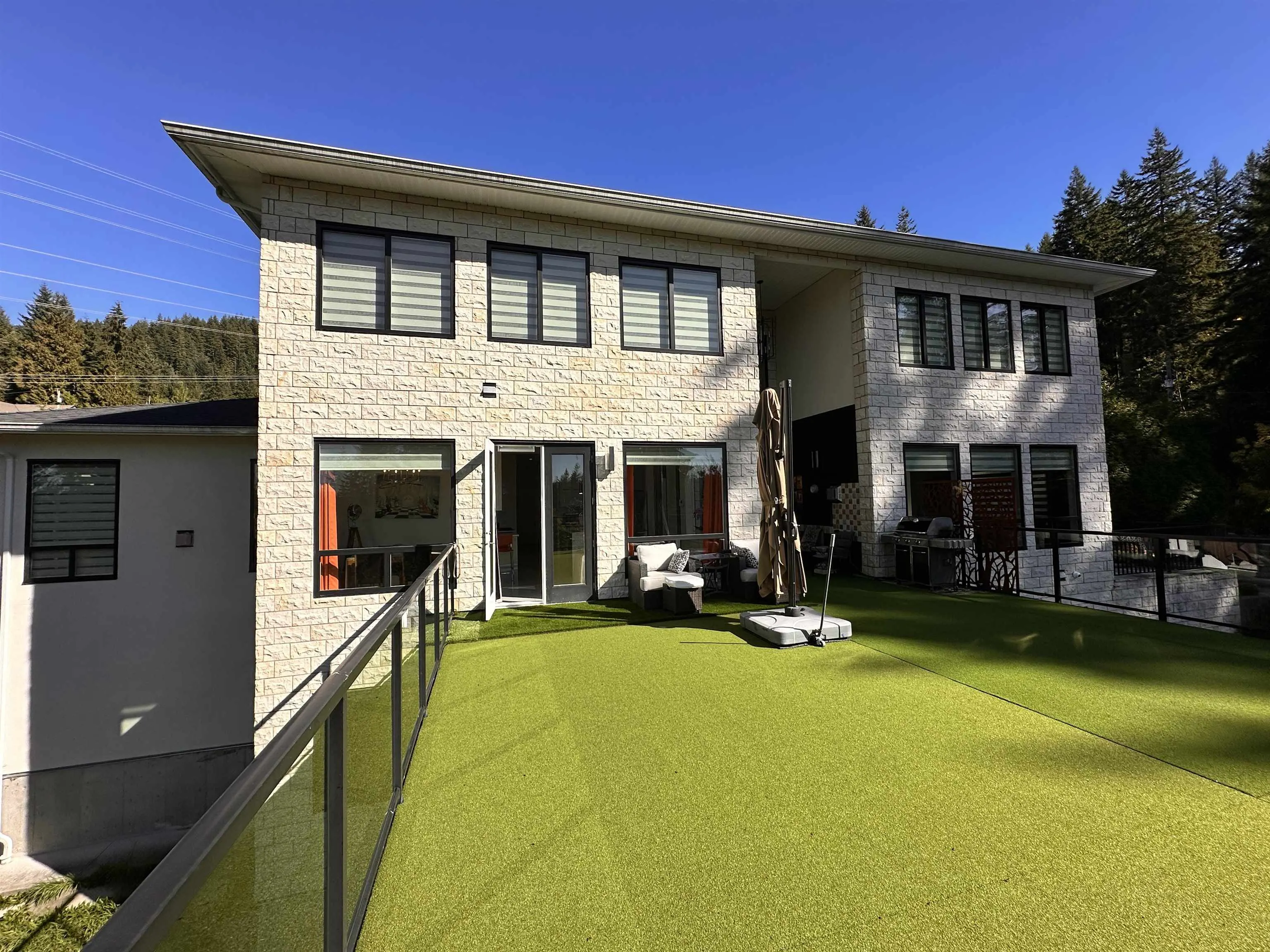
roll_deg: +1.4
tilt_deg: +3.6
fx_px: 514
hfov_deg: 102.1
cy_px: 476
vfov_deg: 85.7
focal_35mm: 14
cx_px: 635
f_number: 2.2
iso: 40
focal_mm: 2.22
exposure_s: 1/2132
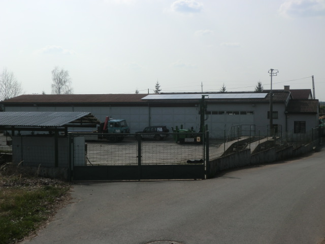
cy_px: 122
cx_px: 162
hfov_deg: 35.5
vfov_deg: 27.0
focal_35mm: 54
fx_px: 507
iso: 50
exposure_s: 1/1000
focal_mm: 9.8
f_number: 4.5
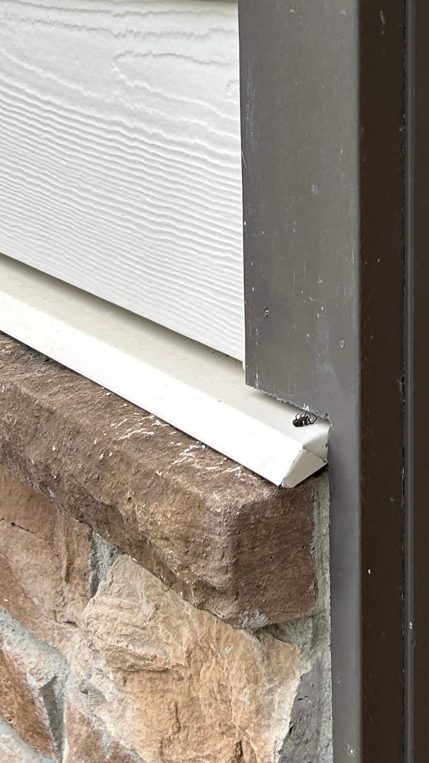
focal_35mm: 70
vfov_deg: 29.7
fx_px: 1416
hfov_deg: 17.0
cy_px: 199
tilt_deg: -12.4
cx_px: 383
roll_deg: +0.8
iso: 32
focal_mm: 5.7
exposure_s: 1/121
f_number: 1.5
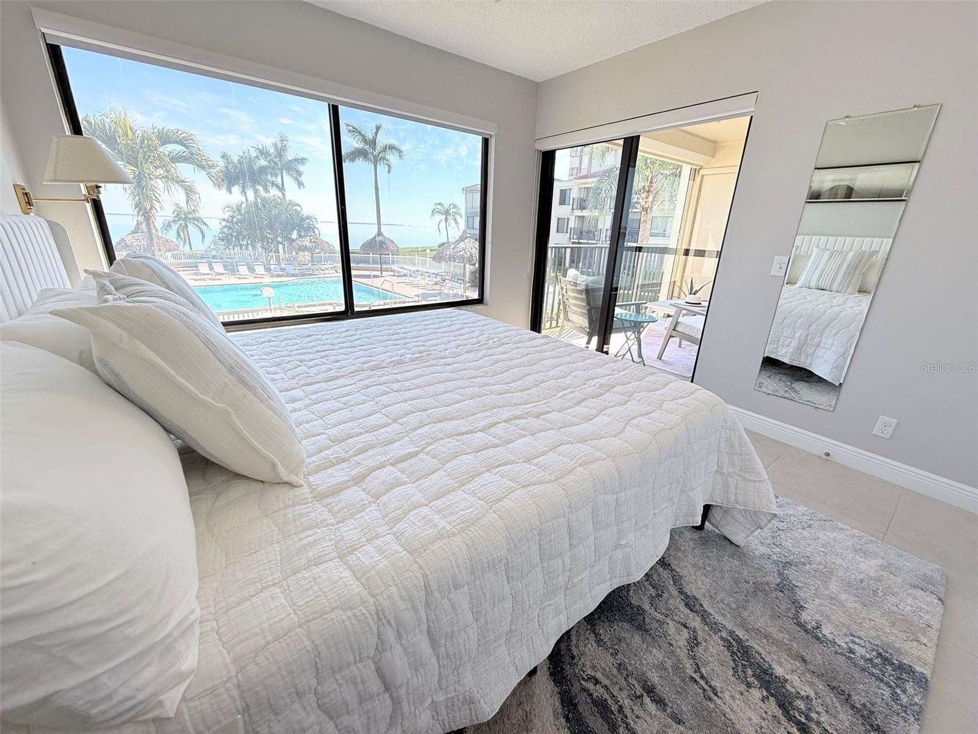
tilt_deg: -18.9
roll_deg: -1.8
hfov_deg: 102.1
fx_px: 396
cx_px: 489
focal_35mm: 14
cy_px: 367
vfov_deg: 85.7
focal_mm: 2.22
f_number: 2.2
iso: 64
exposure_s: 1/221
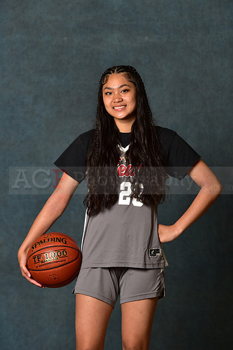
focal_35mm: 125
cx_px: 116
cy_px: 175
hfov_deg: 11.0
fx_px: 1213
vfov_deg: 16.4
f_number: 4.5
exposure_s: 1/160
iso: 200
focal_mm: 125
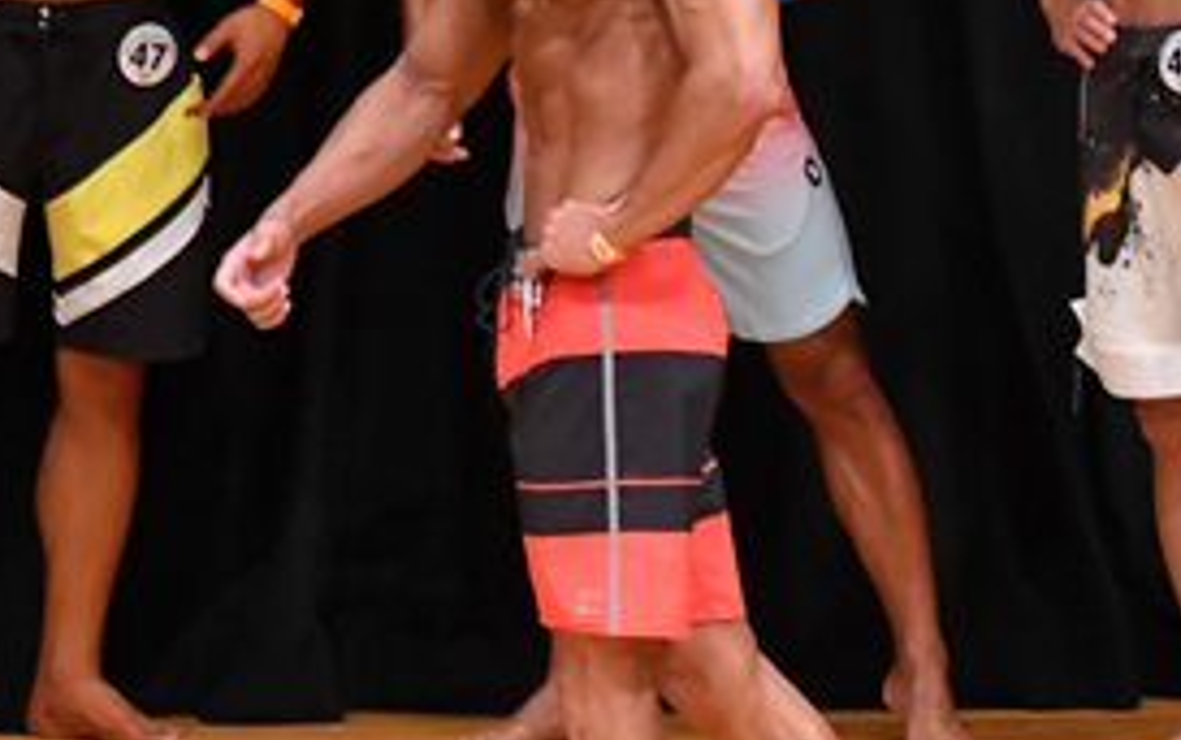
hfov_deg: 3.2
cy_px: 268
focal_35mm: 651
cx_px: 1646
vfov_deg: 2.0
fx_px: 20966
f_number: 5.6
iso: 4000
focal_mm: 150
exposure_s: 1/400
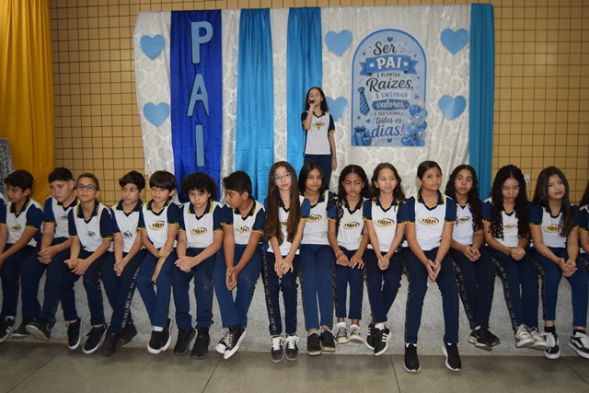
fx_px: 466
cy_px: 196
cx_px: 294
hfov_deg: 64.5
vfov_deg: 45.7
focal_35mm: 28
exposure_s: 1/60
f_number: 3.5
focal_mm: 19
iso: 1400
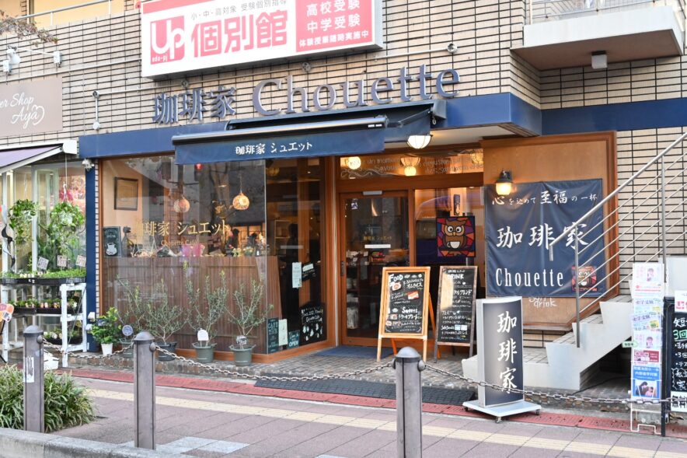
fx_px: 763
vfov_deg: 33.4
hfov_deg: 48.5
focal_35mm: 40
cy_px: 229
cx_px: 344
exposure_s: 1/320
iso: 3600
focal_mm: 40
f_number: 5.6
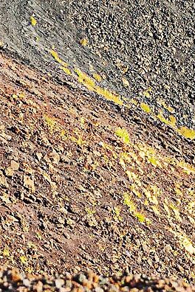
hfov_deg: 3.2
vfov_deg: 4.8
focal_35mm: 424
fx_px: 3445
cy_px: -167
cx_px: -219
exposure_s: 1/160
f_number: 8
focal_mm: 70
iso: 250
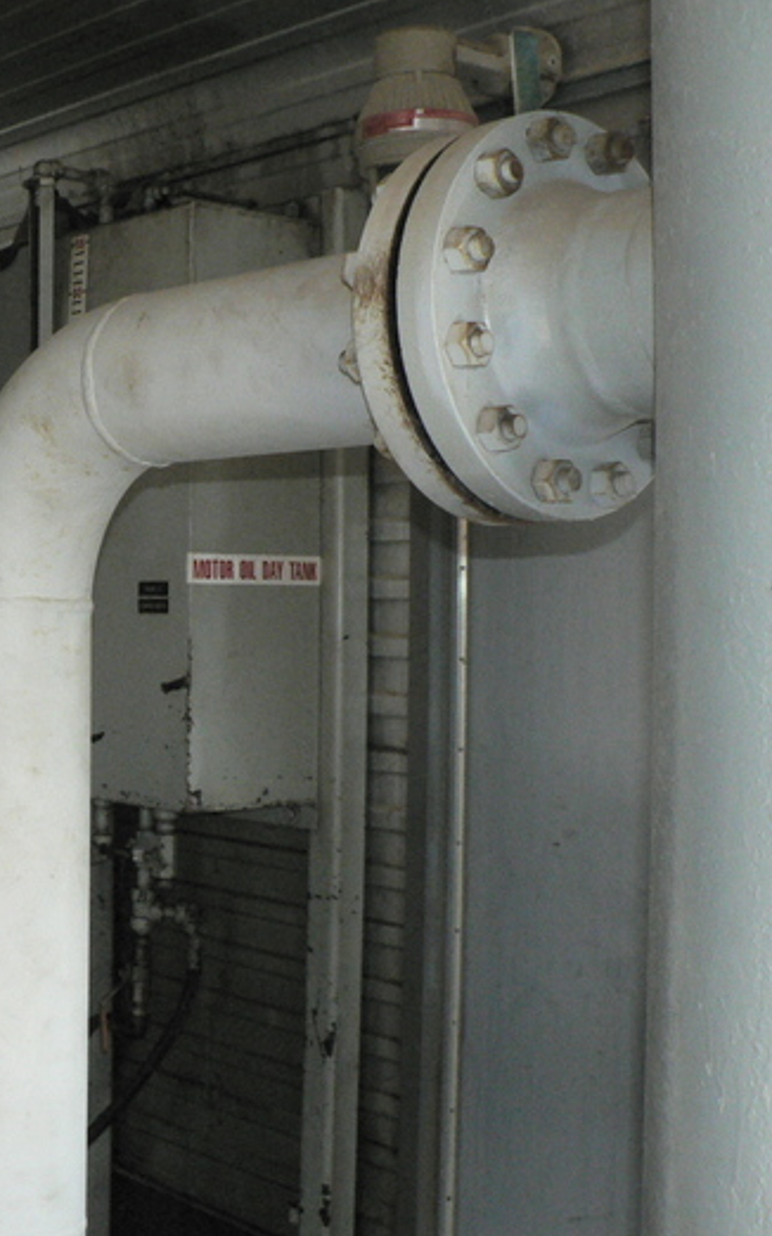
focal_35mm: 52
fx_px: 1751
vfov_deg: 38.9
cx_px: 4
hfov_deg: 23.8
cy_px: 610
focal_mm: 6
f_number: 2.8
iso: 400
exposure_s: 1/125
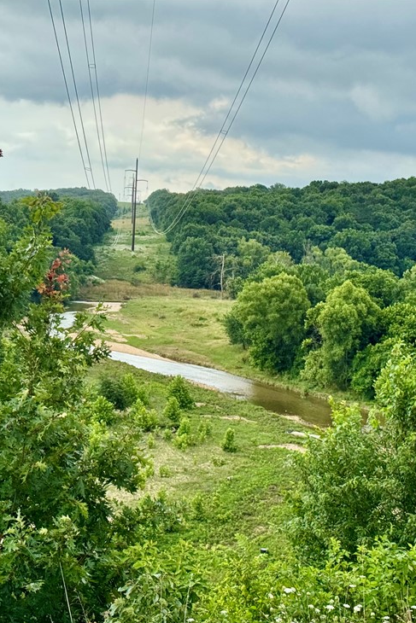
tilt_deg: -5.3
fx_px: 1213
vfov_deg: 28.8
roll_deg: -3.3
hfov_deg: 19.5
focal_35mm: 70
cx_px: 186
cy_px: 324
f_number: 1.78
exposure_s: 1/1724
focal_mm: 6.76
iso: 64
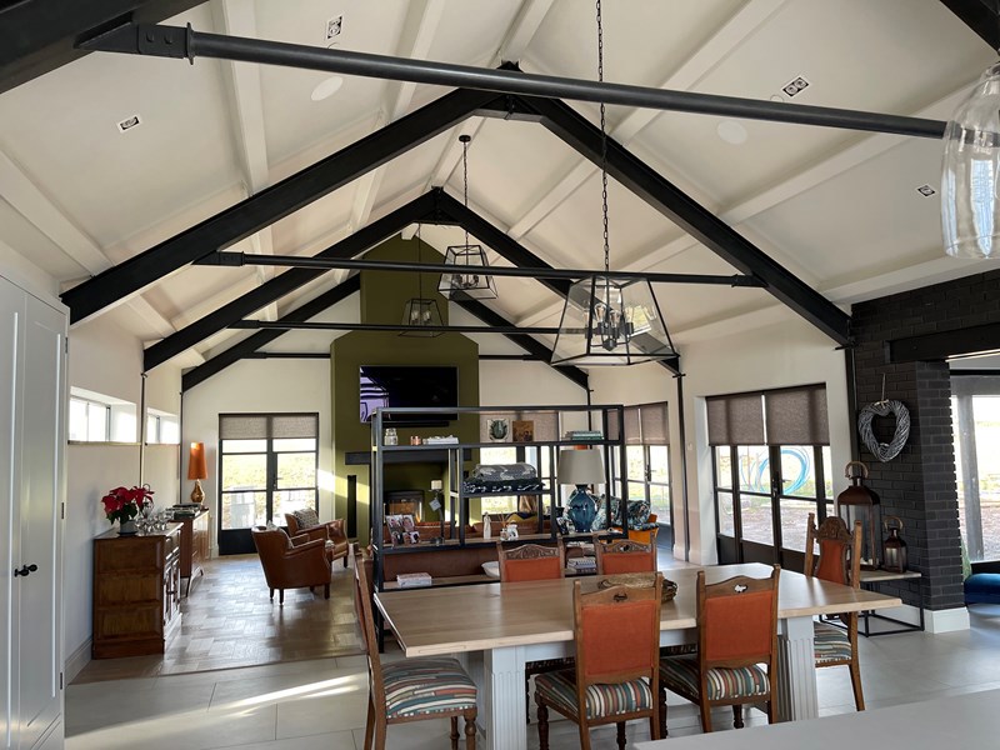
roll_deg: +2.5
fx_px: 751
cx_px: 500
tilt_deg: +2.7
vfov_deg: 53.1
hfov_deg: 67.3
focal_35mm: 26
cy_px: 375
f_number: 1.6
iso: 100
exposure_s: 1/121
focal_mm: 5.1
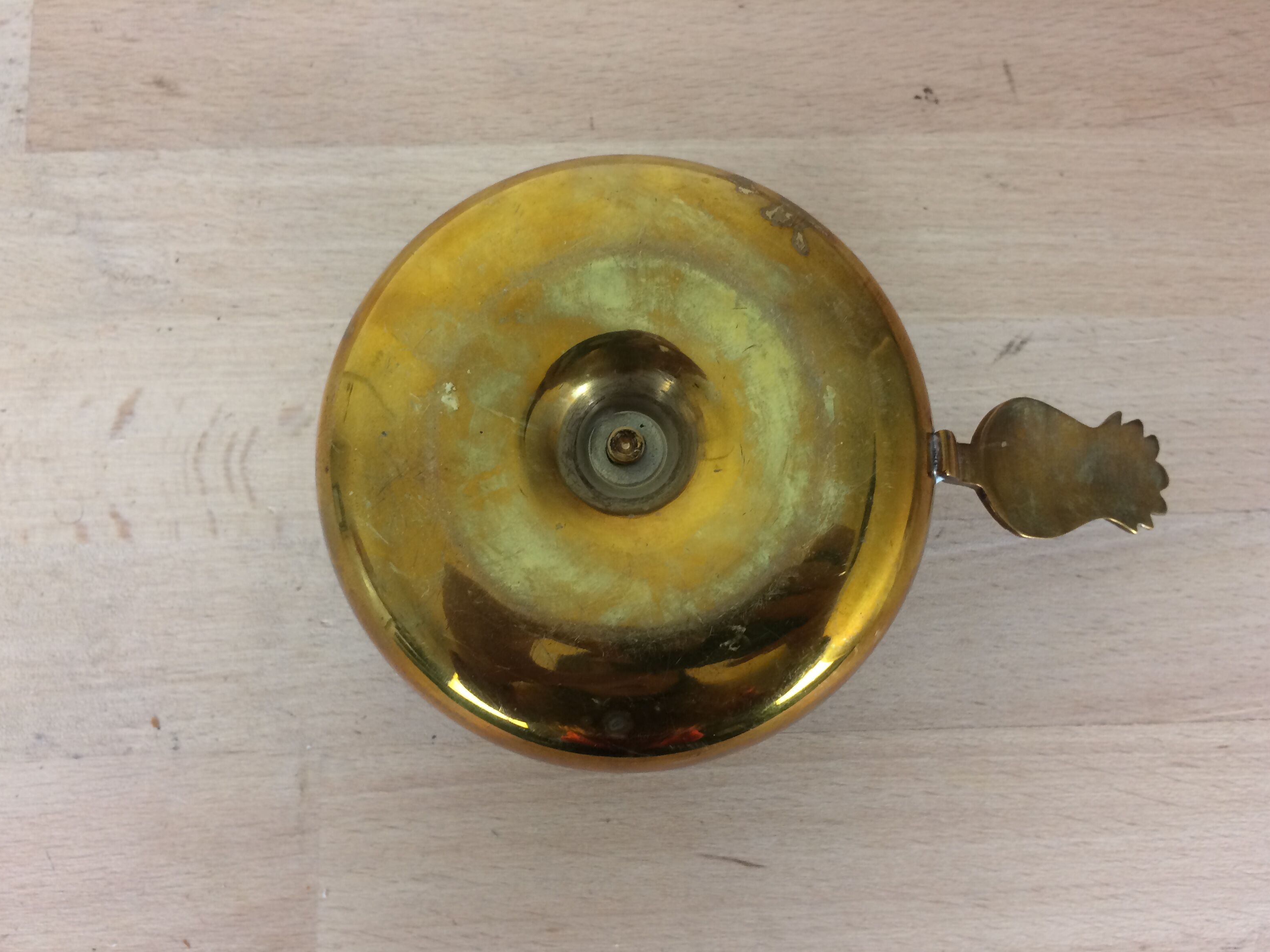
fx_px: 1101
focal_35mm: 30
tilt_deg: -79.9
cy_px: 486
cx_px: 642
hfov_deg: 60.0
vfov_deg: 46.8
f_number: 2.2
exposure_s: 1/33
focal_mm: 4.15
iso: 100
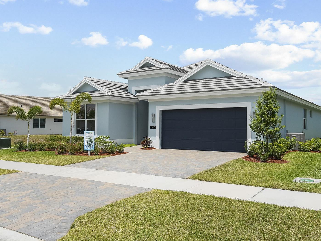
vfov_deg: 44.2
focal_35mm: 32
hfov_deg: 56.8
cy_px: 118
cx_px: 162
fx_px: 297
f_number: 8
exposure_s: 1/640
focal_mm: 29
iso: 1600
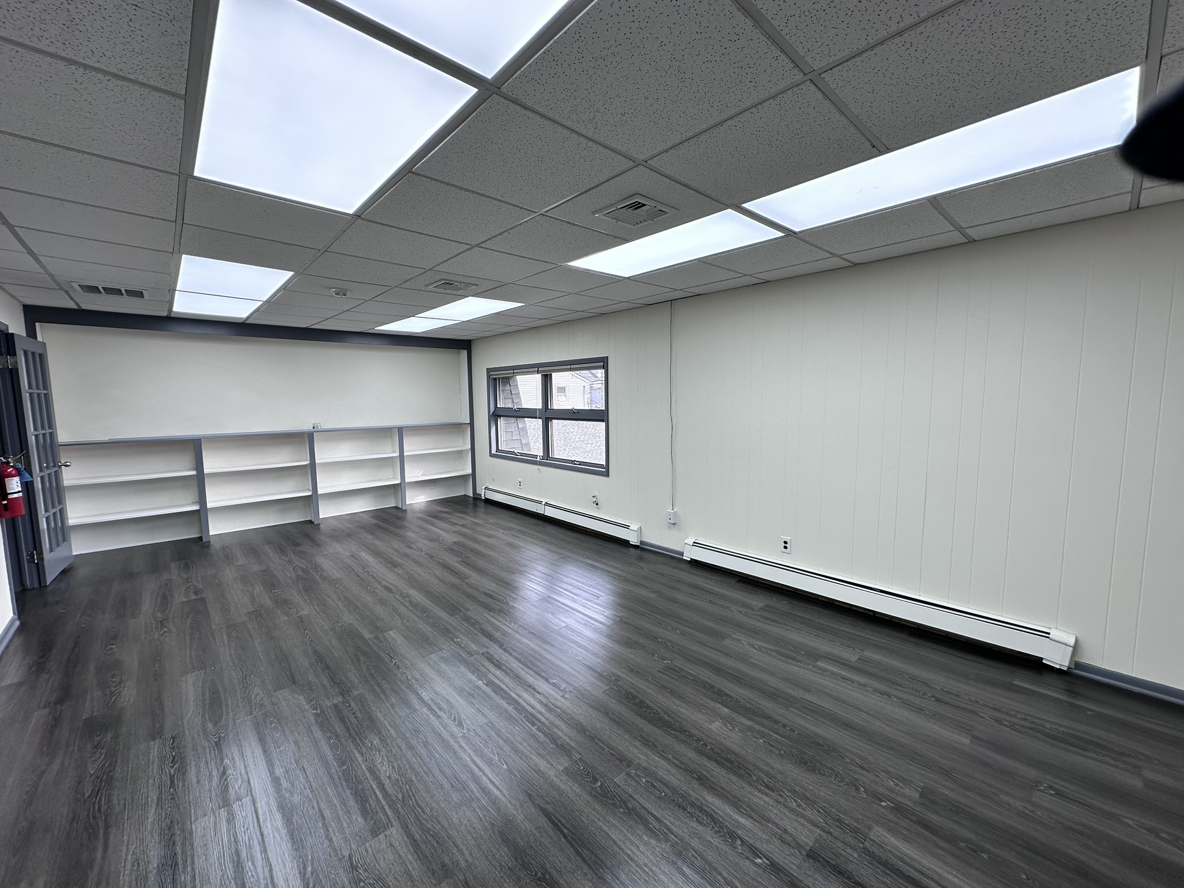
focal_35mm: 14
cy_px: 444
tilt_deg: -5.6
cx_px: 592
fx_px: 479
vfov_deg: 85.7
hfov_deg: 102.1
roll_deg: +0.5
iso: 50
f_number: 2.2
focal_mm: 2.22
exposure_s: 1/120
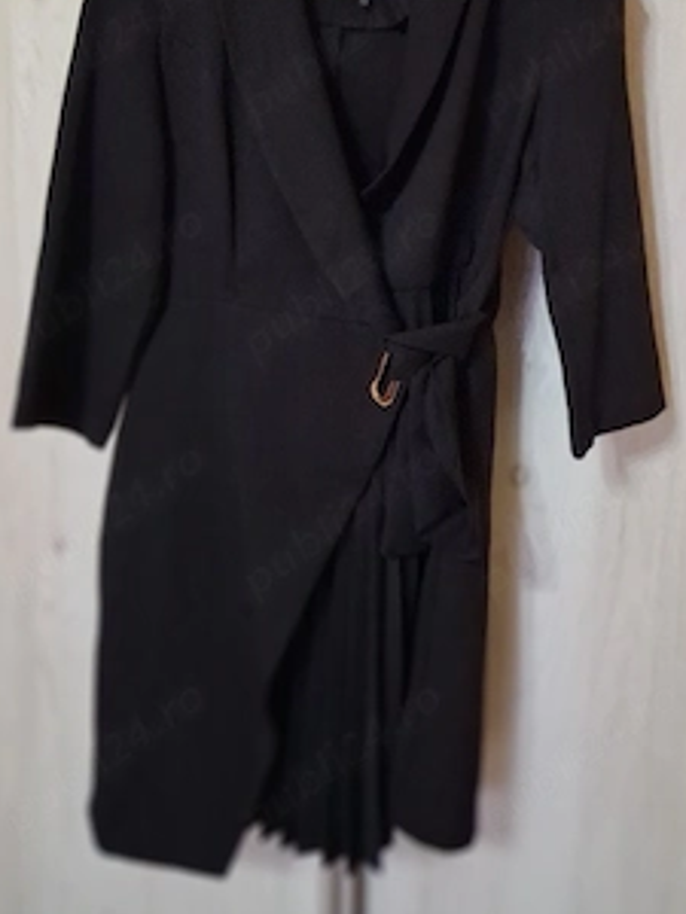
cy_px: 320
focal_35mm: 36
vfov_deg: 50.6
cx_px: 402
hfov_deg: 39.5
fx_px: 951
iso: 800
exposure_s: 1/25
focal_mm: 4
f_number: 1.8
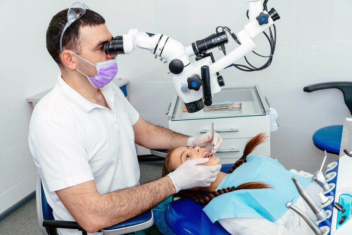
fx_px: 352
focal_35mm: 36
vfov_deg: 36.9
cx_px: 176
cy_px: 118
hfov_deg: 53.1
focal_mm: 36
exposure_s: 1/160
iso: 400
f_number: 5.6
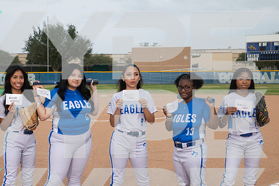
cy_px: 124
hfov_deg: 32.2
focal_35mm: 62
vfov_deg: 21.8
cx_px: 102
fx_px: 481
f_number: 6.3
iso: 200
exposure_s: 1/400
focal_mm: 46
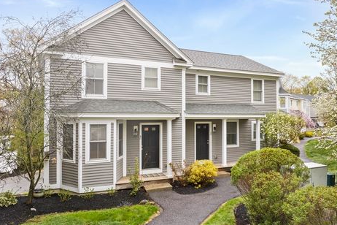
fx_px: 253
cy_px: 107
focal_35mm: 27
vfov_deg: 47.9
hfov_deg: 67.3
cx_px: 179
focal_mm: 12.29
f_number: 4.5
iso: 100
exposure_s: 1/20
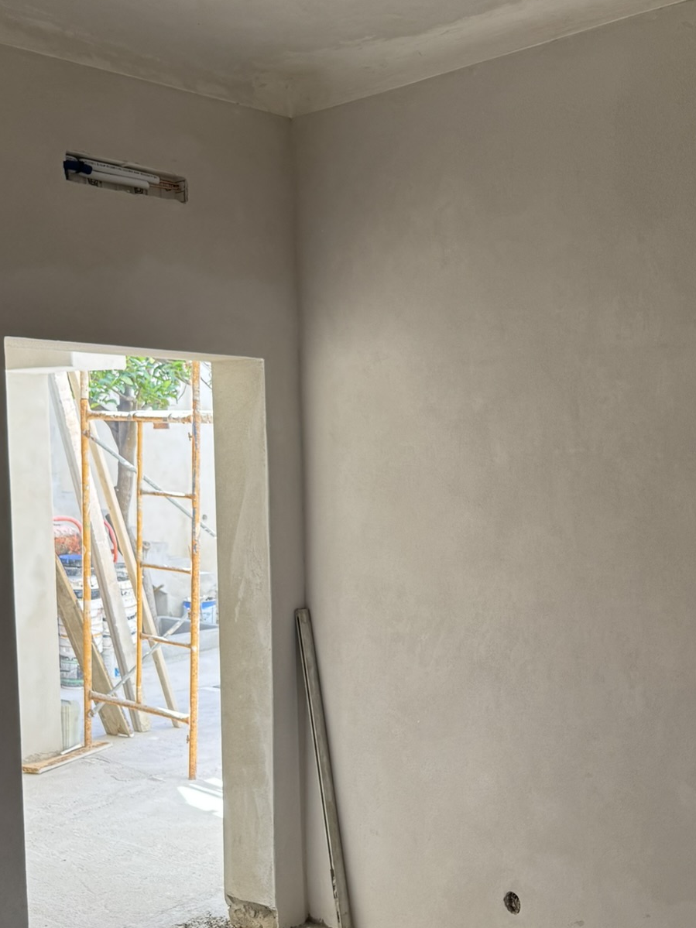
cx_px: 519
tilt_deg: -5.2
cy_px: 539
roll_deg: -0.1
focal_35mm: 41
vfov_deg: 45.6
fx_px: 1099
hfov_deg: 34.4
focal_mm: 6.76
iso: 100
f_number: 1.78
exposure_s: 1/142
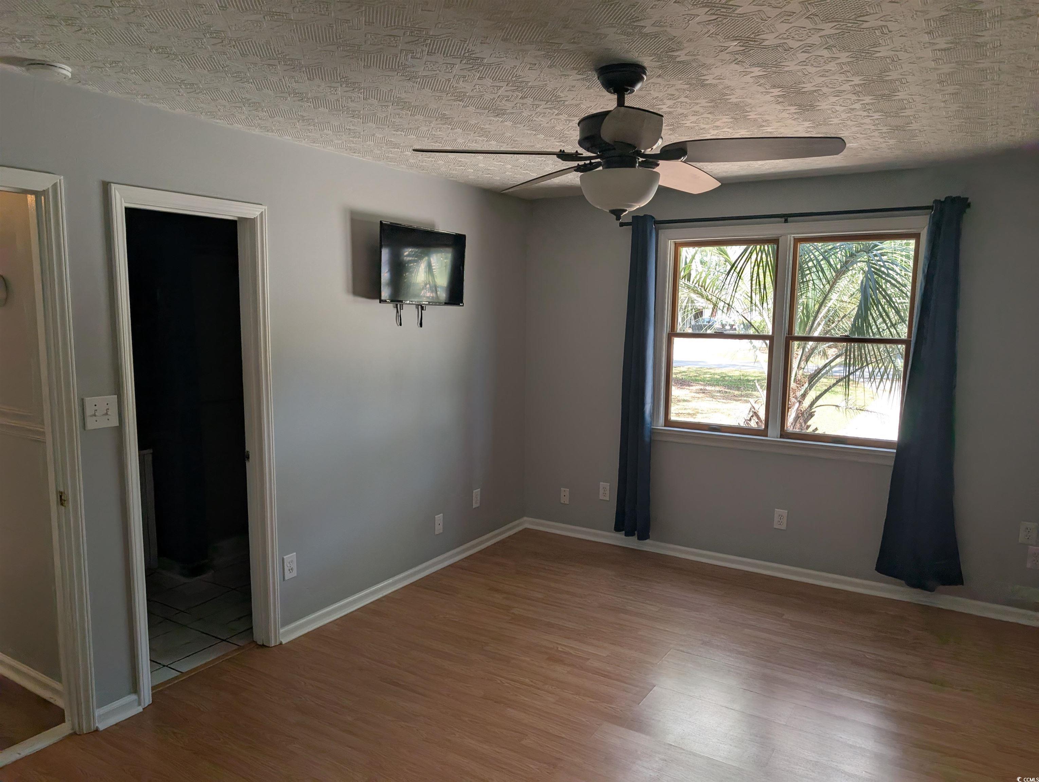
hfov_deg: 71.5
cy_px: 391
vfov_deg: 56.9
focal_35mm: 24
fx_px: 721
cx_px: 520
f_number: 1.68
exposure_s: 1/82.1
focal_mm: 6.9
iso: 27
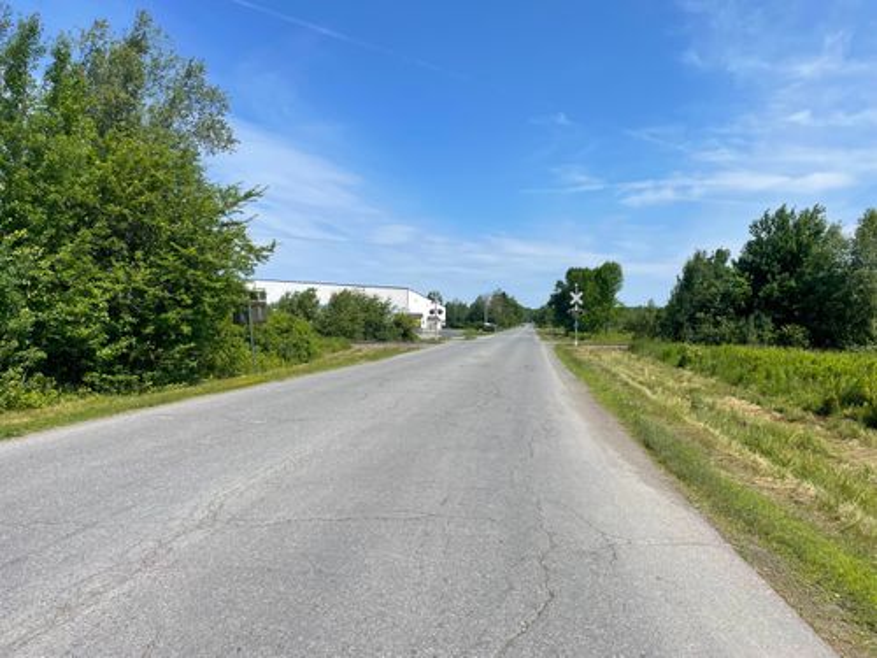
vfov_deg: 53.1
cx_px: 438
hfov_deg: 67.3
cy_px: 329
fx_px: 659
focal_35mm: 26
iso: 32
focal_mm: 4.2
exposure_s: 1/4292
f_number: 1.6
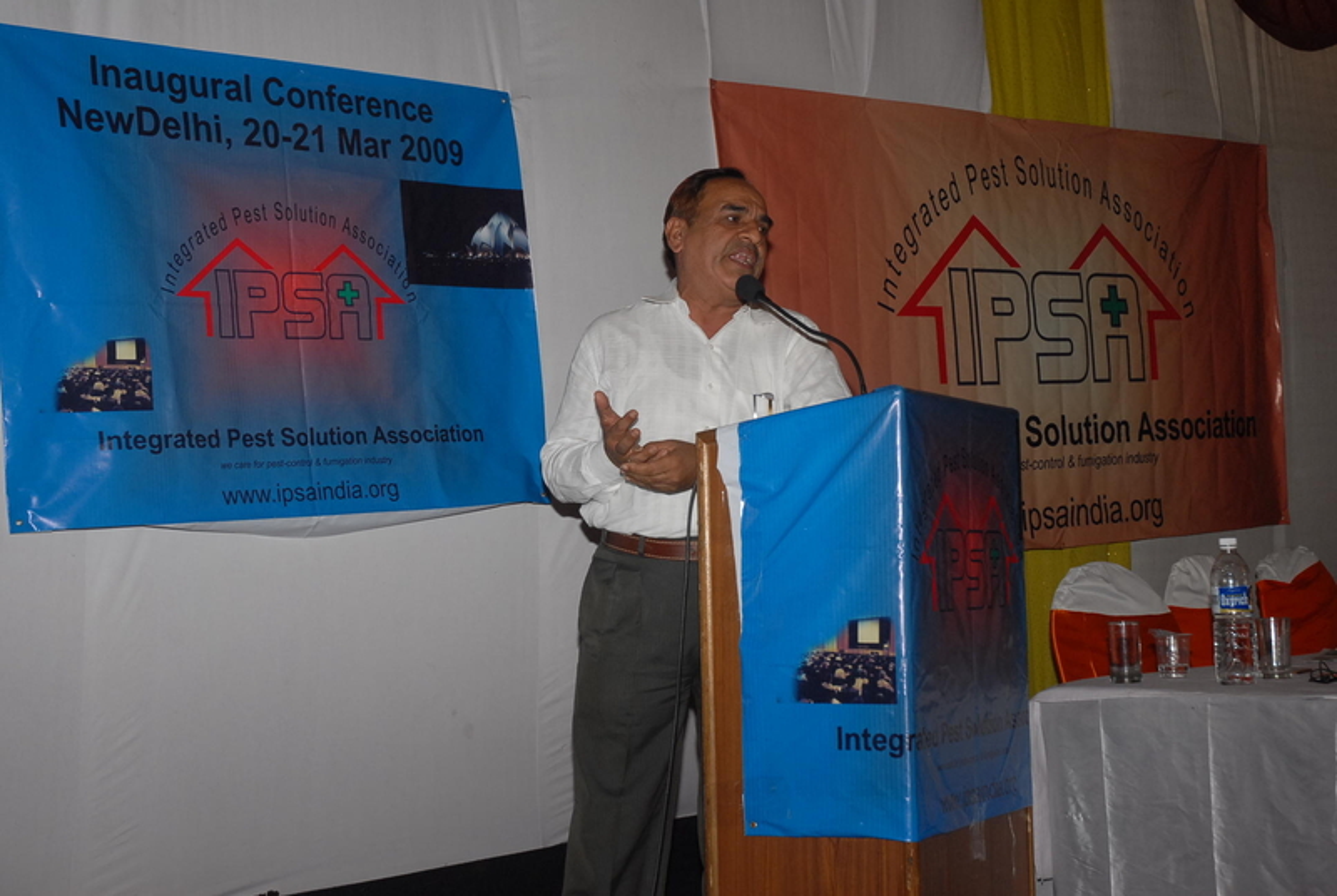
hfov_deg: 35.0
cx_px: 668
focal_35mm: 57
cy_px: 448
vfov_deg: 23.9
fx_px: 2120
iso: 400
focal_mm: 38
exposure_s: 1/125
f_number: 6.3
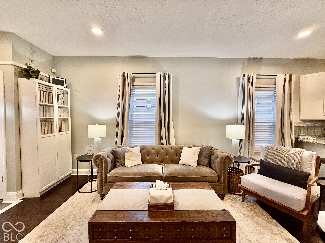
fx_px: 131
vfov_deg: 85.7
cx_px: 162
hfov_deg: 102.1
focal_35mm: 14
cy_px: 122
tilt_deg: -1.1
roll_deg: +0.1
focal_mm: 2.22
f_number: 2.2
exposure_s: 1/120
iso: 250
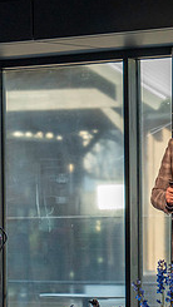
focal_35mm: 215
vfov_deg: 10.0
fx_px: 1752
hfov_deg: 5.6
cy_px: 224
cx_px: 325
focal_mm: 70
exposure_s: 1/200
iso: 2500
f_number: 4.5
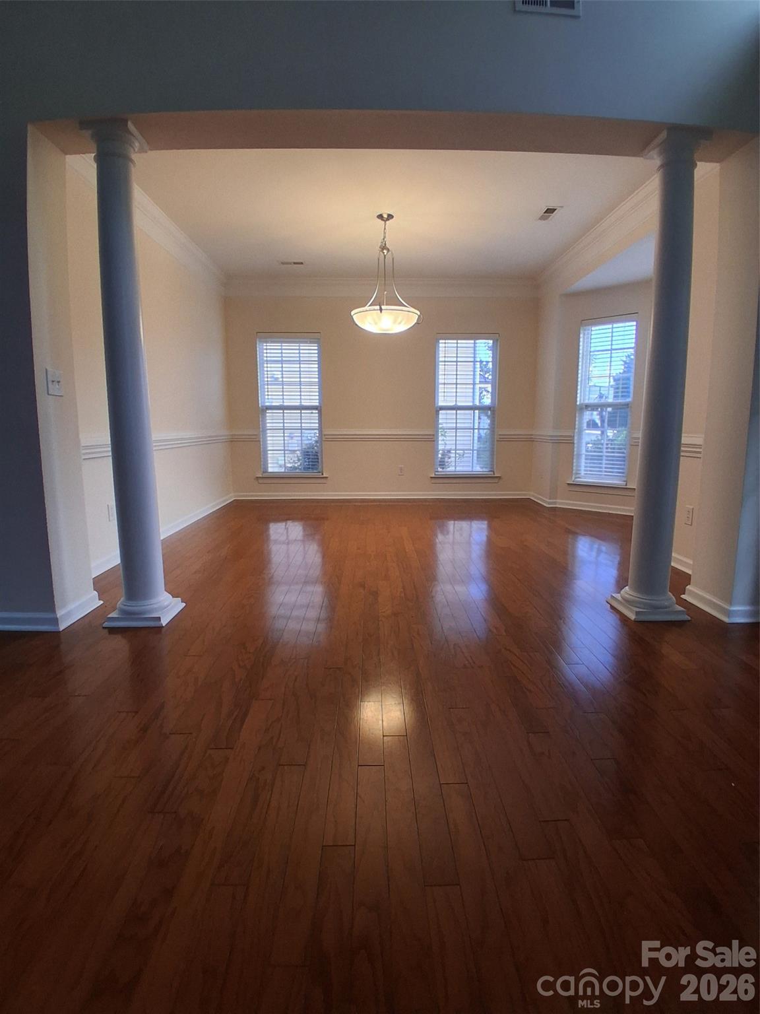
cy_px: 507
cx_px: 380
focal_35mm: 17
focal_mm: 1.4
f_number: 2.2
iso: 125
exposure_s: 1/60
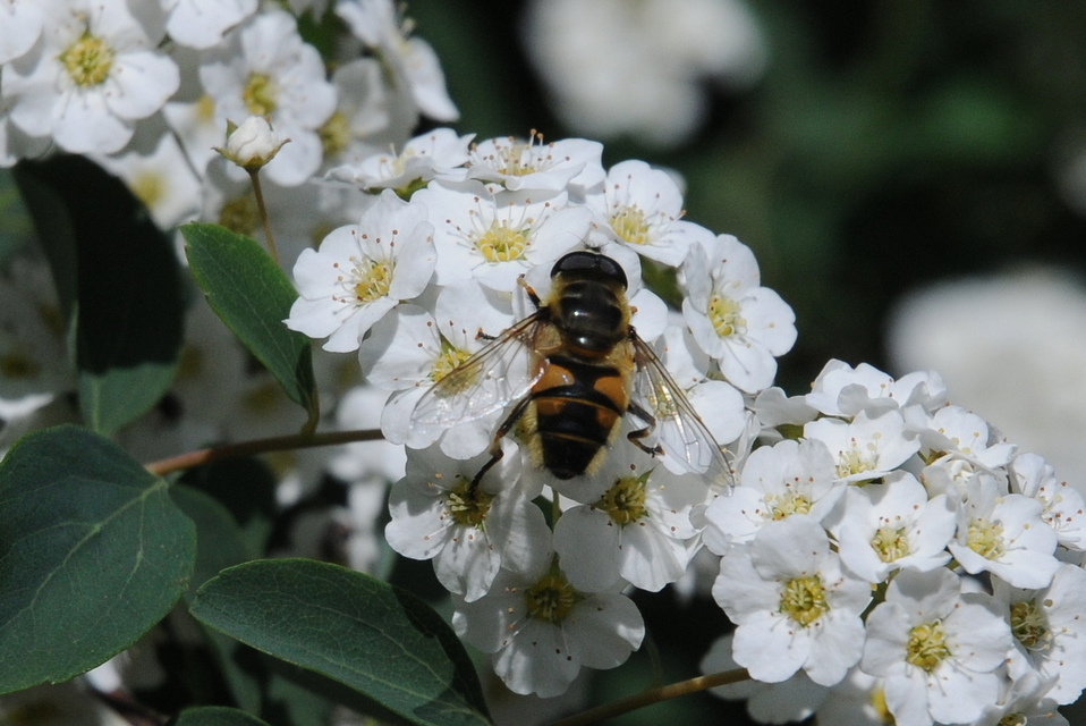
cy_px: 363
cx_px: 543
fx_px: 3169
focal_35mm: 105
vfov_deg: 13.1
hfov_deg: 19.4
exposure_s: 1/800
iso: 400
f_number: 7.1
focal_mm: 70
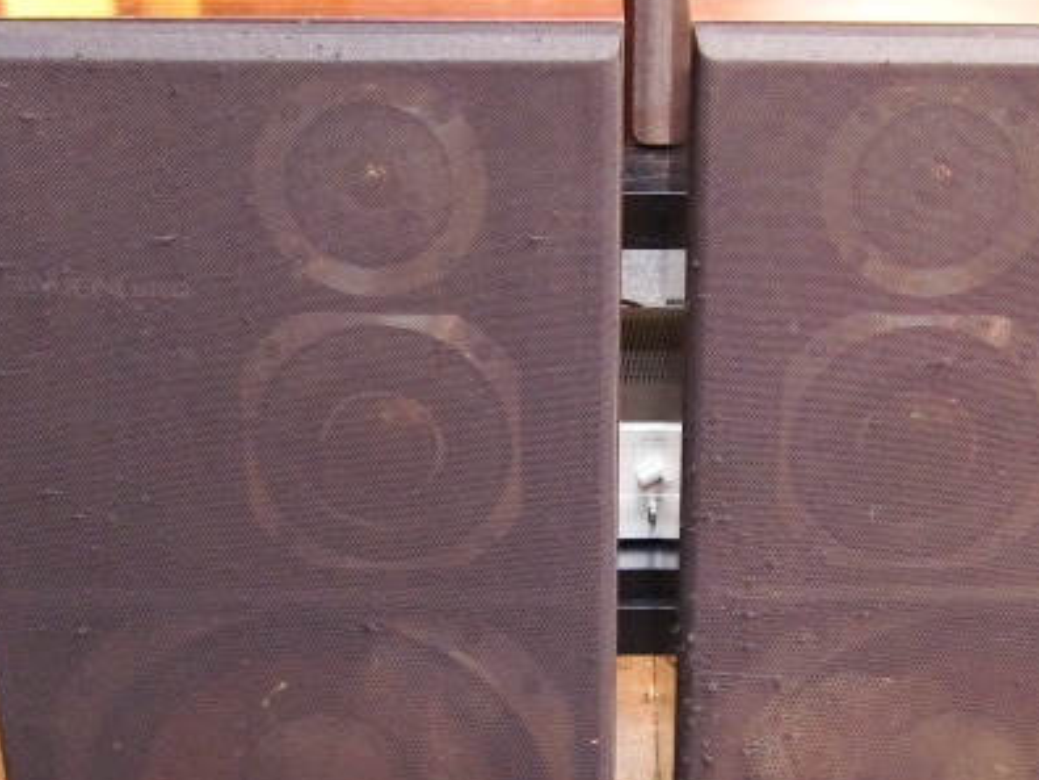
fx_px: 1891
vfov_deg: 23.2
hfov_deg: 30.6
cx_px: 638
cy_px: 504
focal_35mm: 63
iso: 400
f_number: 3
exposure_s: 1/6
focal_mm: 6.9
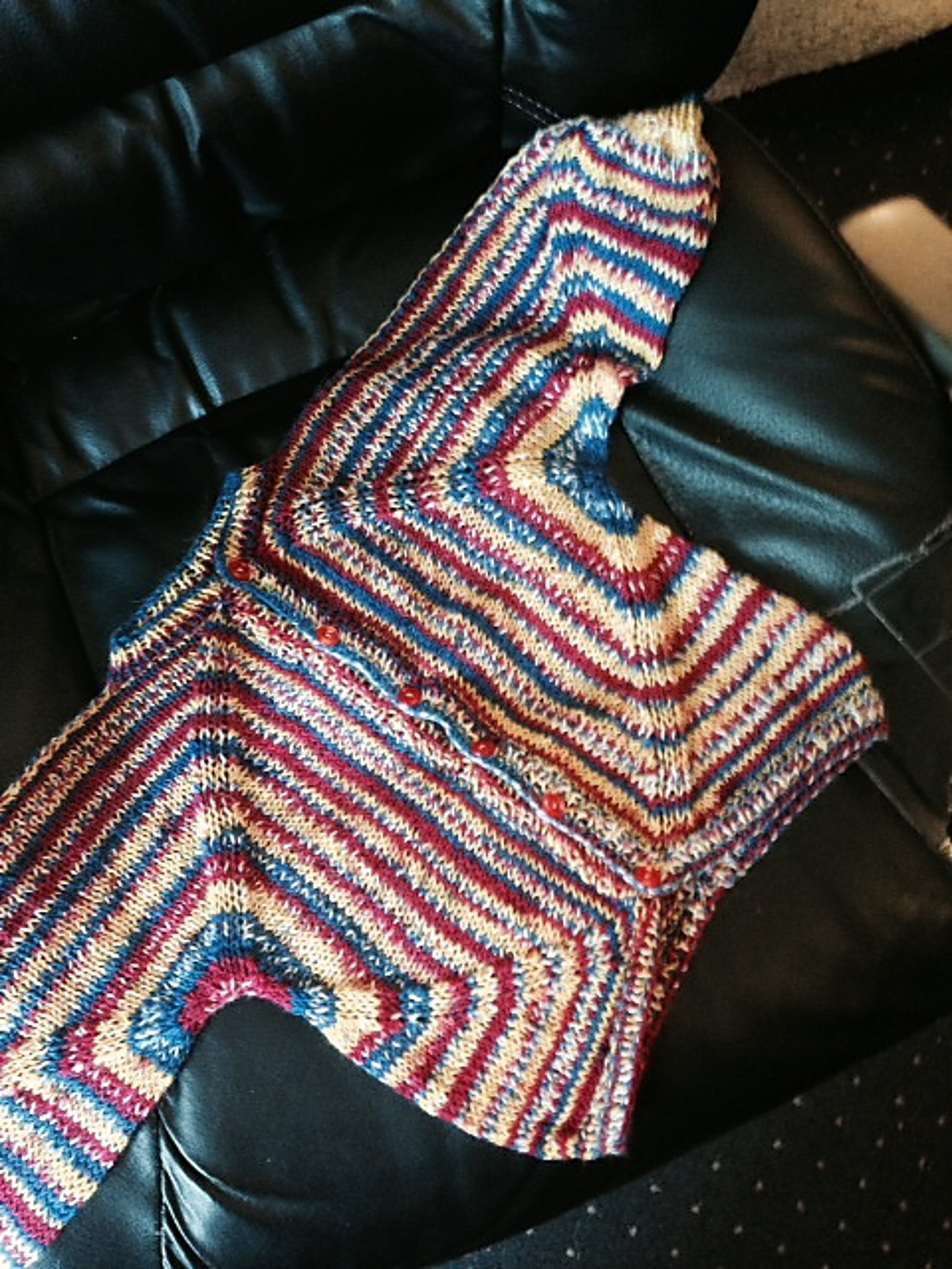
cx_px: 476
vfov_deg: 55.4
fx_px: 1210
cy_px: 634
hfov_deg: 42.9
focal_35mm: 33
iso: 400
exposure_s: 1/15
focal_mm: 4.12
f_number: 2.4
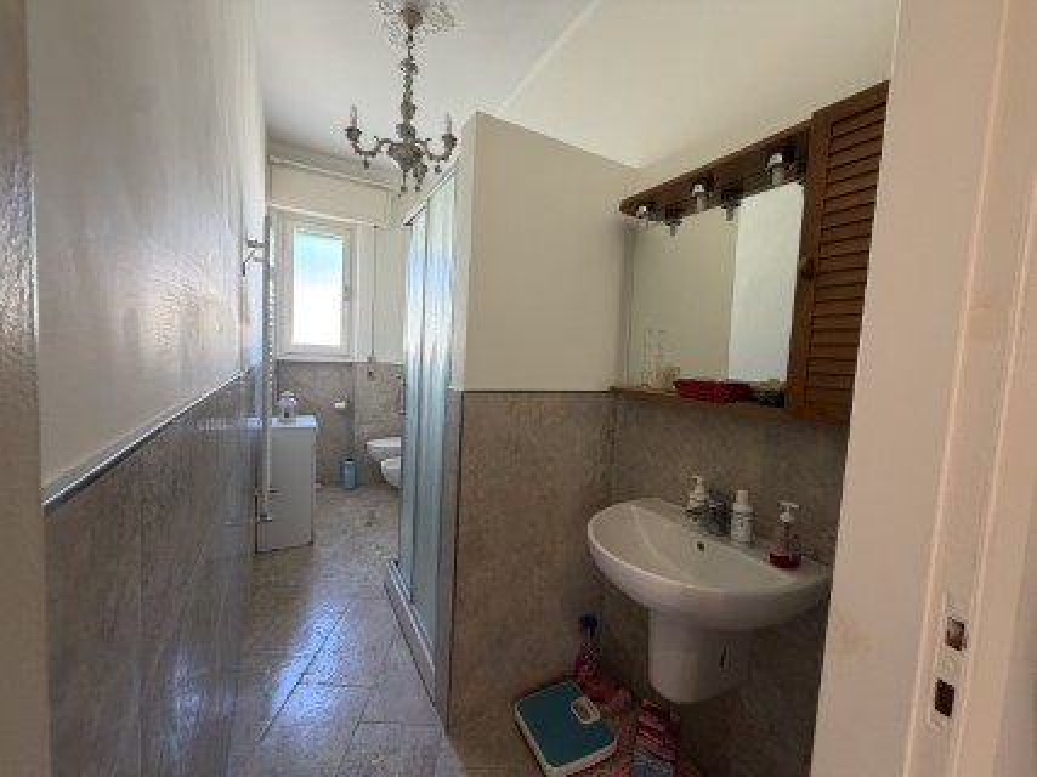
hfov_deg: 102.1
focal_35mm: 14
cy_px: 388
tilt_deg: -4.1
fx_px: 419
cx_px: 518
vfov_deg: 85.6
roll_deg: -3.7
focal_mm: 2.22
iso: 200
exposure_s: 1/50
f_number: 2.2
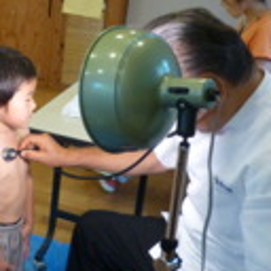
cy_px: 102
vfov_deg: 29.4
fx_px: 514
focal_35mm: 58
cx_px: -2
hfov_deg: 27.8
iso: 400
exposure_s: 1/40
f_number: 3.3
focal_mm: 4.3
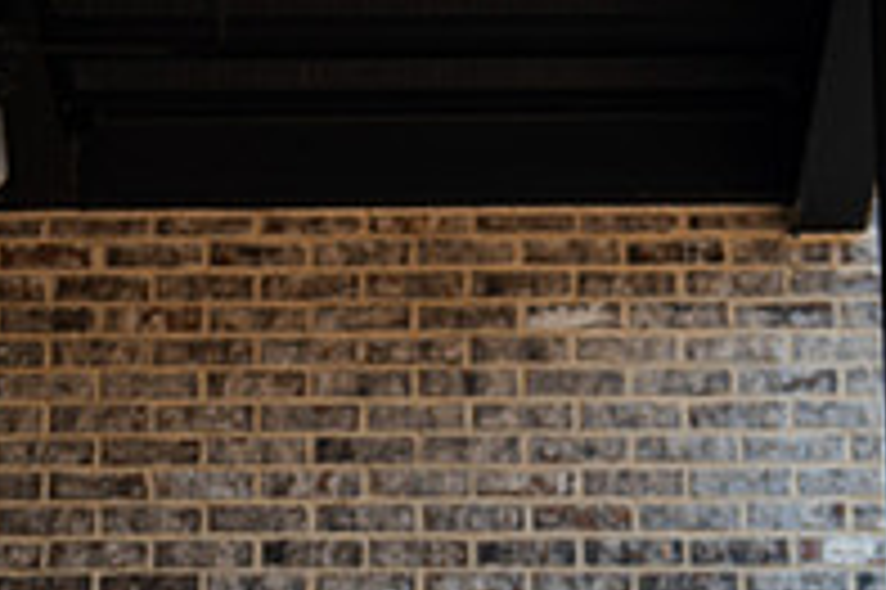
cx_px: 450
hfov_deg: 14.0
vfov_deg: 9.1
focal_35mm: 147
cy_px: 851
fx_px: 3615
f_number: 2.8
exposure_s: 1/400
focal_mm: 50
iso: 160
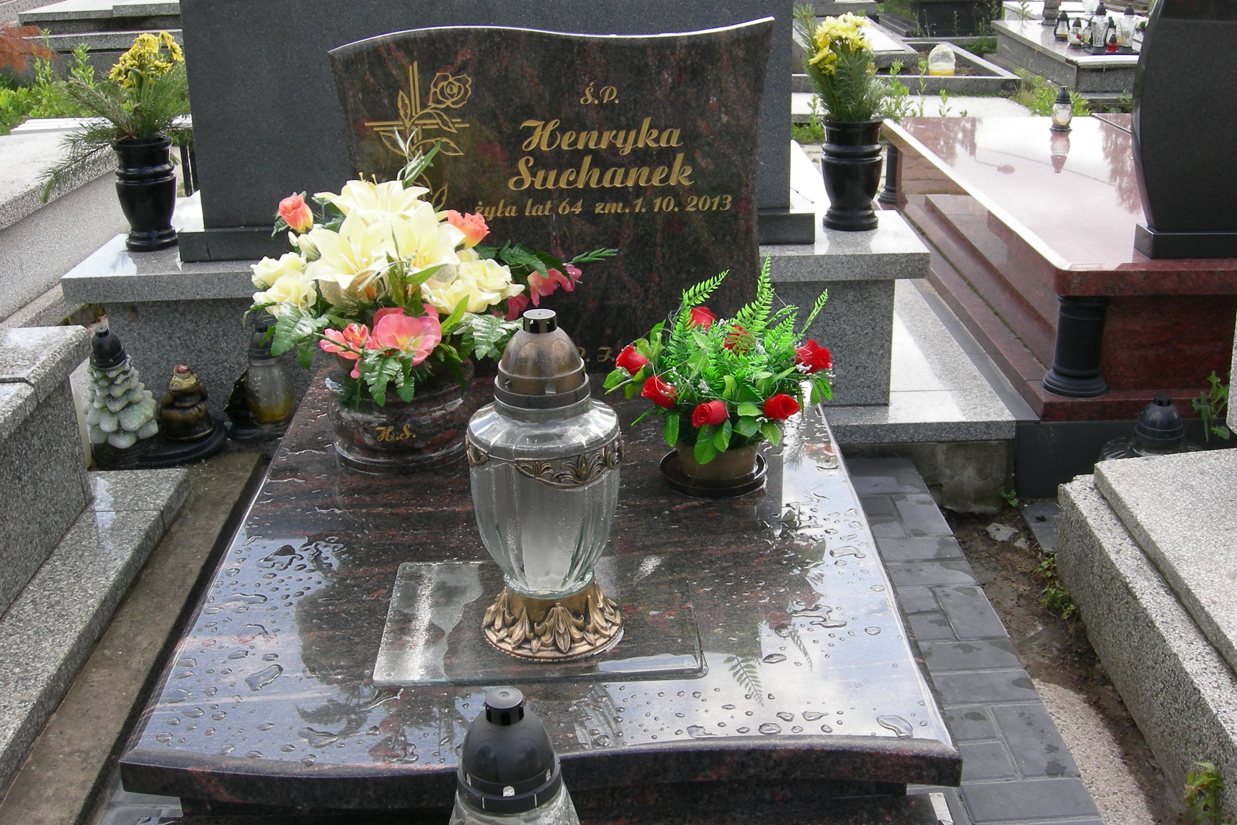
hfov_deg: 50.7
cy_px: 393
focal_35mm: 38
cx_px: 621
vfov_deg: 35.1
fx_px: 1306
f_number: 4.8
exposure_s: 1/153
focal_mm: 7.5
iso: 64
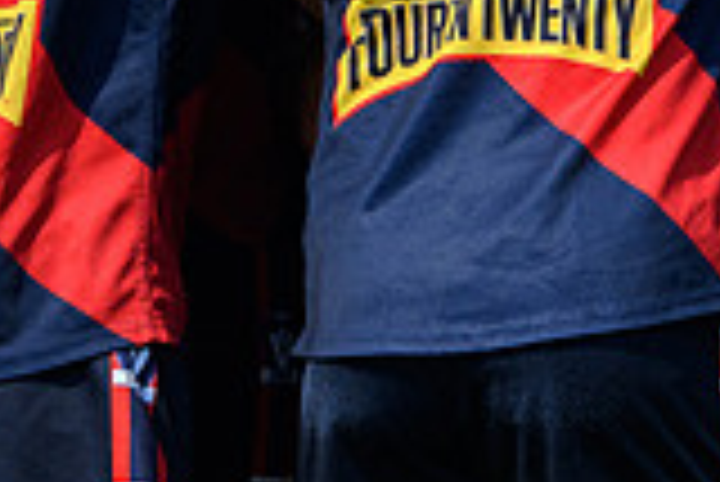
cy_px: -318
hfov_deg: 0.8
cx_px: 670
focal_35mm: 2720
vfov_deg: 0.5
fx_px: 54448
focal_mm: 500
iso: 320
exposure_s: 1/3200
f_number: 4
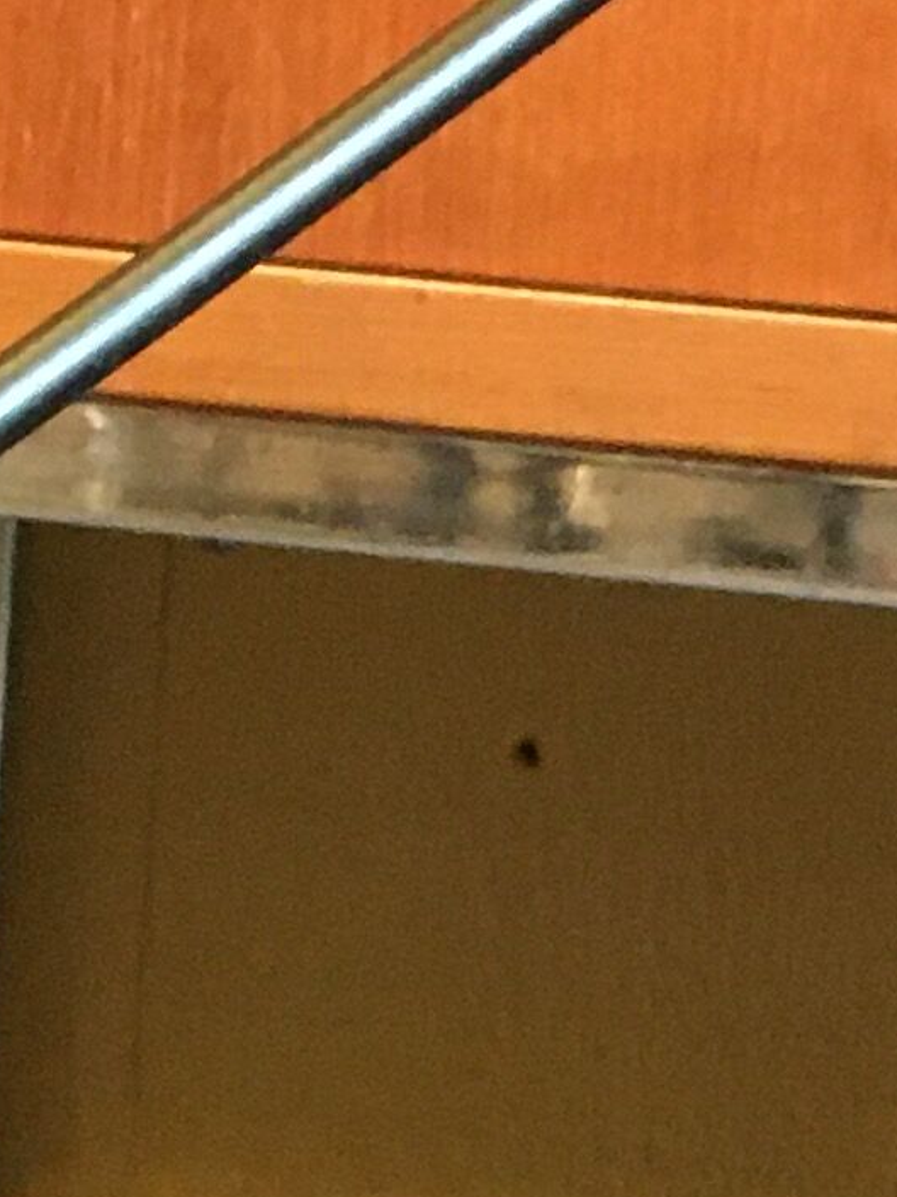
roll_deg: -5.3
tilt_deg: -17.8
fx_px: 5735
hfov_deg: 8.9
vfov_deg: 11.1
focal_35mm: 166
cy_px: 2147
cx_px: 297
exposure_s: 1/25
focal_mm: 4.15
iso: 200
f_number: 2.2
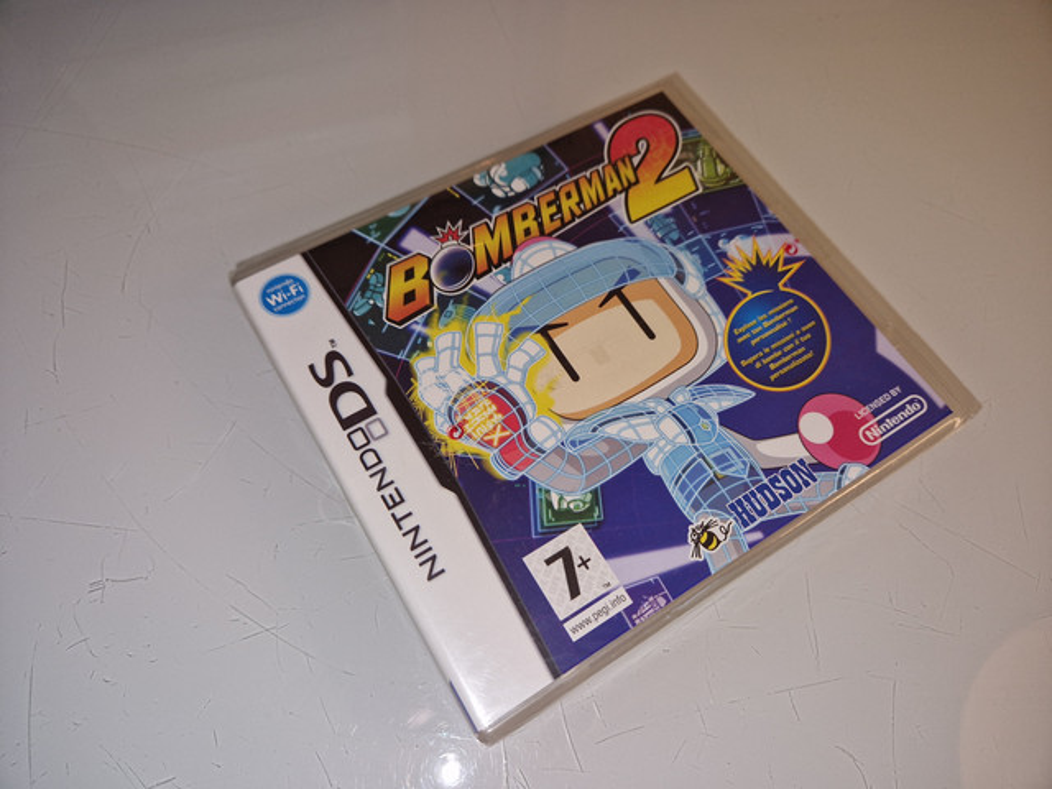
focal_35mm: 23
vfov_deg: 58.9
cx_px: 526
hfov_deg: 73.9
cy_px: 394
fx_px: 699
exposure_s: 1/50
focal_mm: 5.4
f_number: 1.8
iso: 80
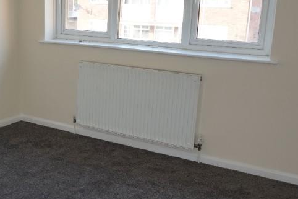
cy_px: 102
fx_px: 422
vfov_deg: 26.5
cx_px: 39
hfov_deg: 36.8
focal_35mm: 51
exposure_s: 1/60
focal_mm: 16
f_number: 4
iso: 160
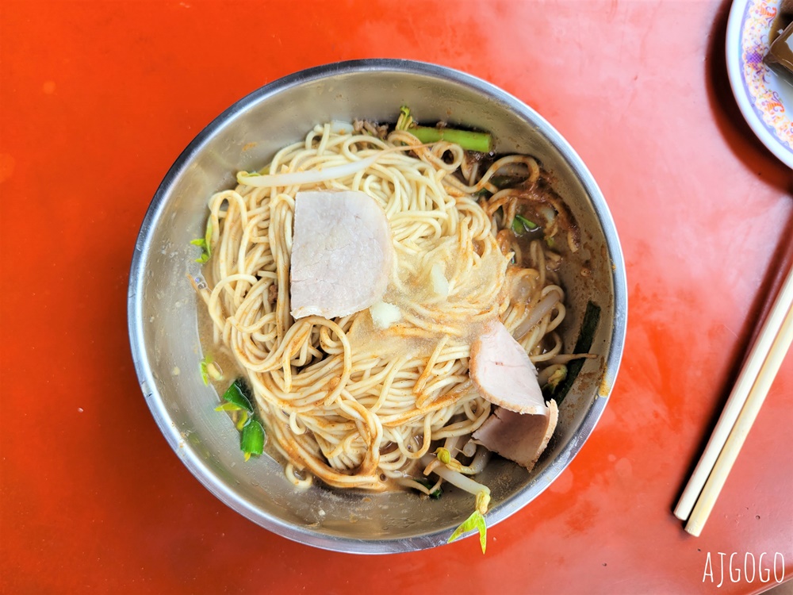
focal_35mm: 26
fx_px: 596
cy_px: 298
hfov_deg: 67.3
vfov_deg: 53.1
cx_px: 396
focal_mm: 5.4
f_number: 1.8
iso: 40
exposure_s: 1/241
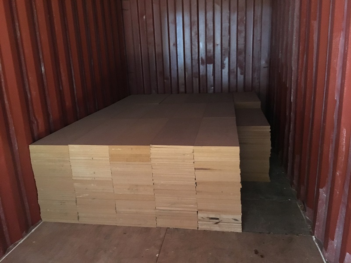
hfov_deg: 61.7
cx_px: 176
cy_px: 132
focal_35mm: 29
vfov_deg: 48.2
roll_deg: +2.4
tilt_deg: -13.2
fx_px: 294
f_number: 2.2
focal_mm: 4.15
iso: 500
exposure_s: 1/17
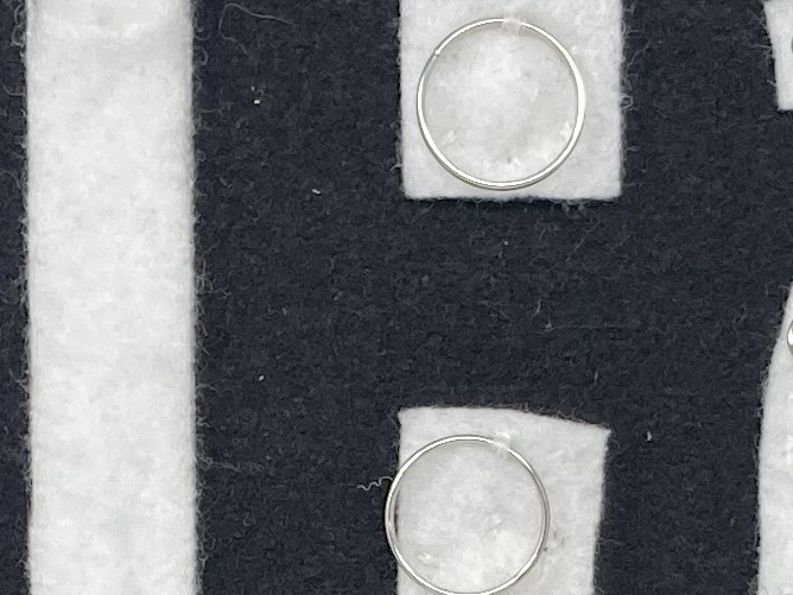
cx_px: 538
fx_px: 3872
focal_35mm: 169
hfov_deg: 11.7
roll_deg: +0.1
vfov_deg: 8.6
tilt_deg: -27.2
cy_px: 842
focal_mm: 3.99
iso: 50
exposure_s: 1/121
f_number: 1.8
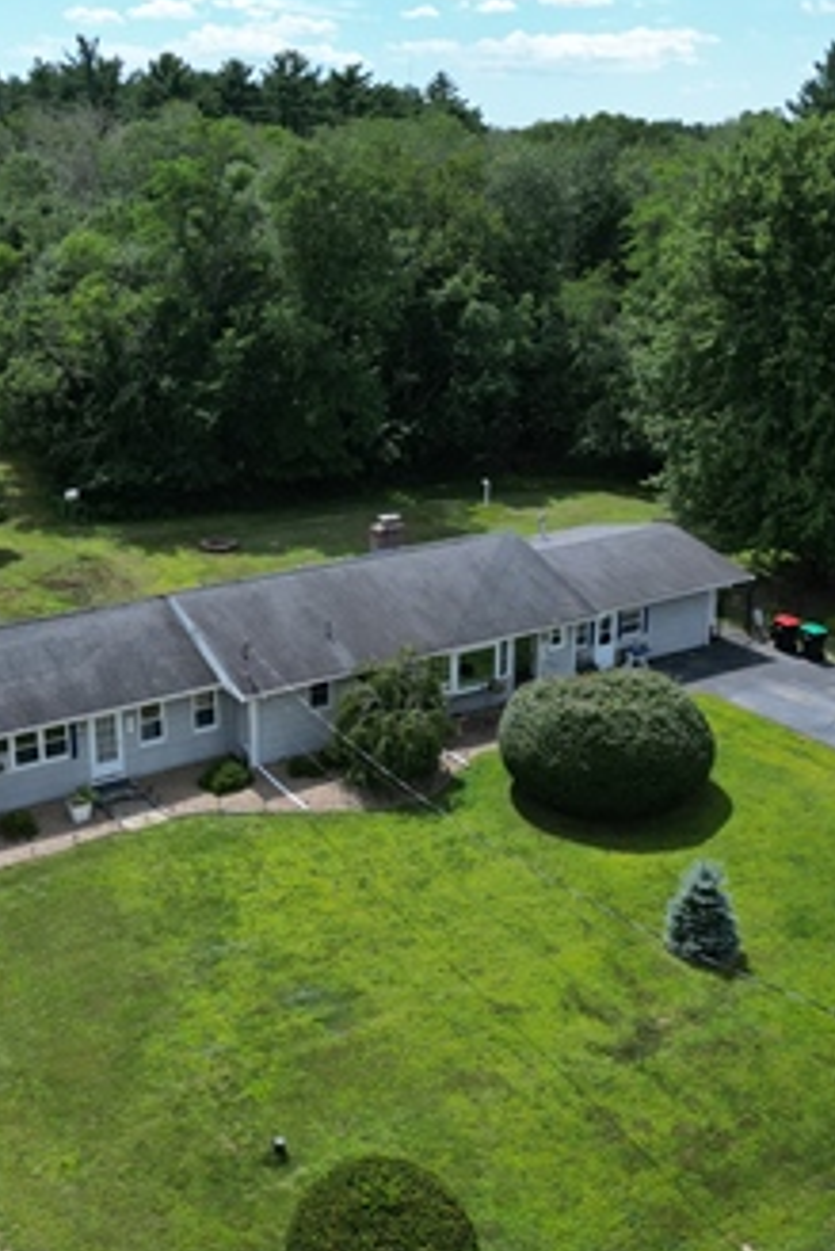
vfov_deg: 50.6
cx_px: 301
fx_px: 1321
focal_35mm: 38
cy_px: 570
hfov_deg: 34.9
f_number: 1.7
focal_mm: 6.72
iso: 110
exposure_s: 1/2500
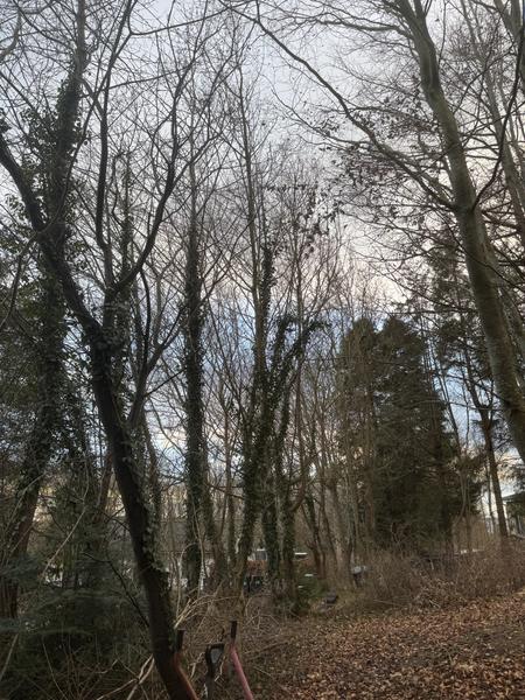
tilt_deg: +18.6
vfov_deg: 71.6
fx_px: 485
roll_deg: +0.3
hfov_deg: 56.8
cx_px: 262
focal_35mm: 24
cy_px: 350
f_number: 1.78
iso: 64
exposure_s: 1/121
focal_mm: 6.76
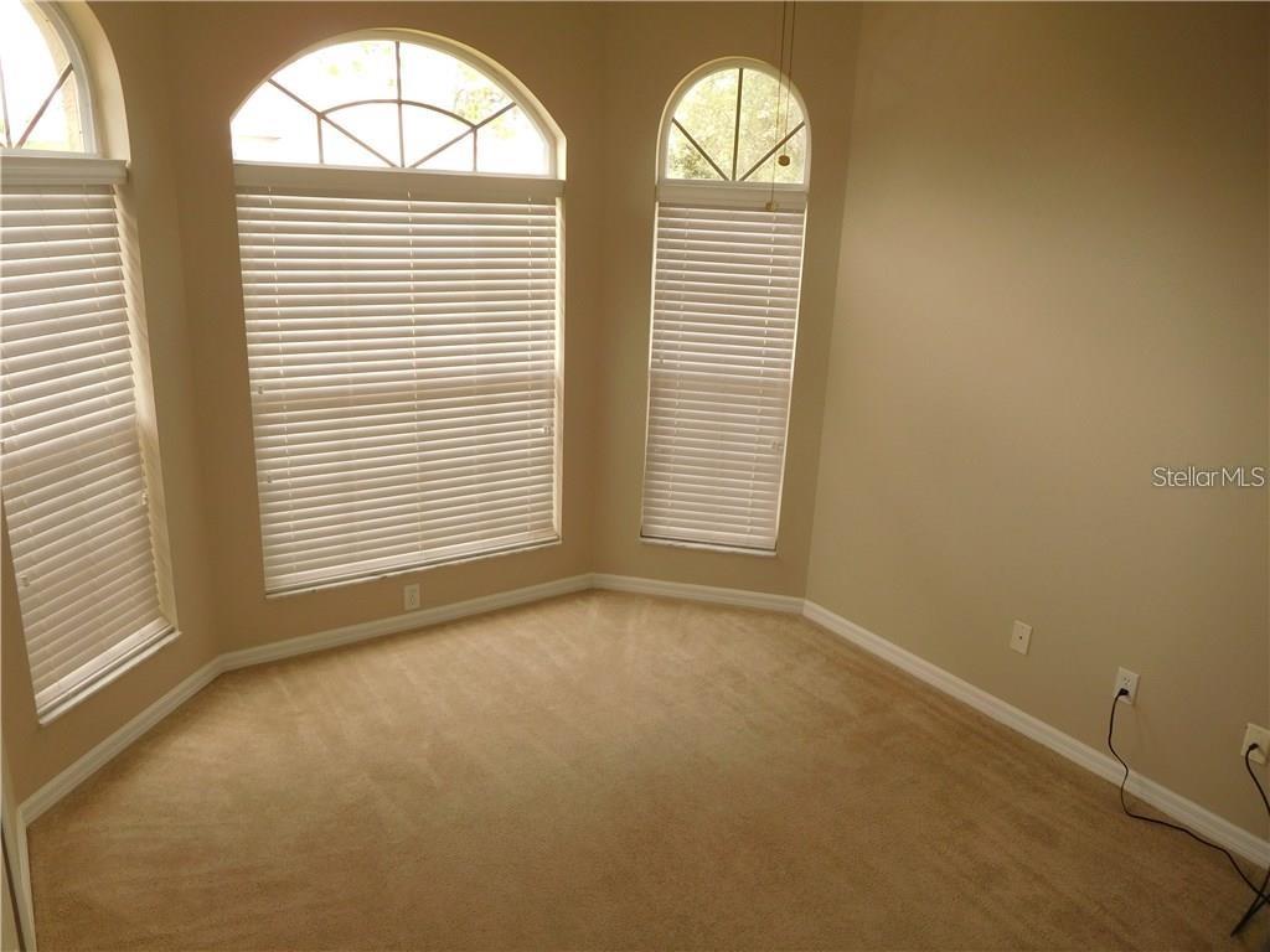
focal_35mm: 25
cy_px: 476
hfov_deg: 69.4
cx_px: 635
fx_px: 917
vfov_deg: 54.9
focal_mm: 4.5
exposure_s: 1/50
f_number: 3.4
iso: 125
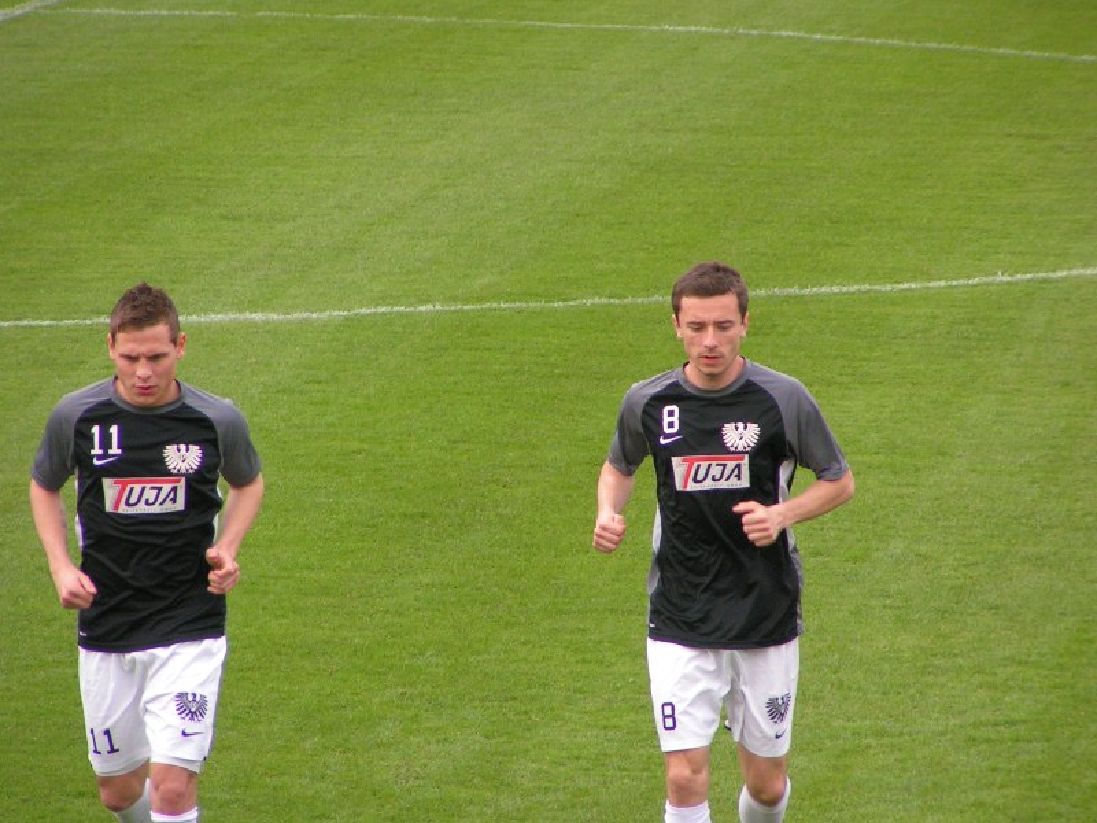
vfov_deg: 4.4
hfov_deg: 5.8
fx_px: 10775
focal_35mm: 340
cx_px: 548
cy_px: 412
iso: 160
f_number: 3.5
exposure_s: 1/320
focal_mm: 52
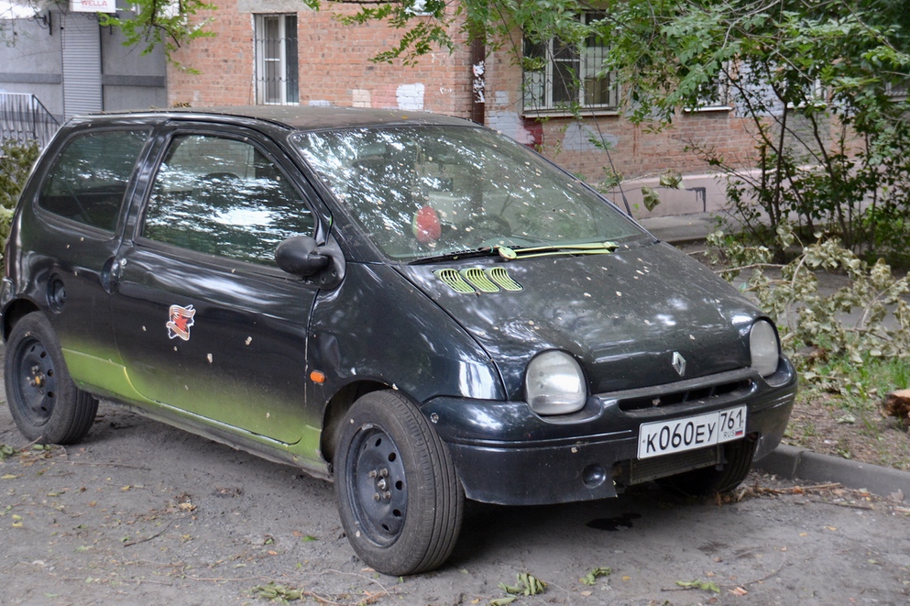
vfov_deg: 23.3
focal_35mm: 58
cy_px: 266
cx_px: 423
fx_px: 1465
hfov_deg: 34.5
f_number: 4
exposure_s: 1/40
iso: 800
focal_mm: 32
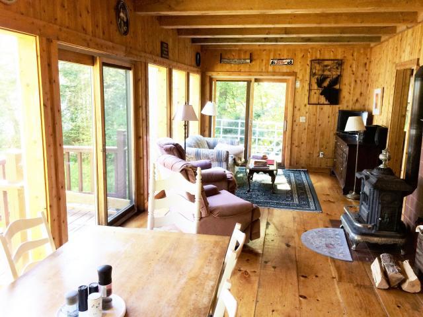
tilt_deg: -11.0
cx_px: 212
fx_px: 354
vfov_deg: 48.2
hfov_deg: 61.7
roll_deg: -0.2
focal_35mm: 29
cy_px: 158
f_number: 2.2
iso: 32
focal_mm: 4.15
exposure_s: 1/40
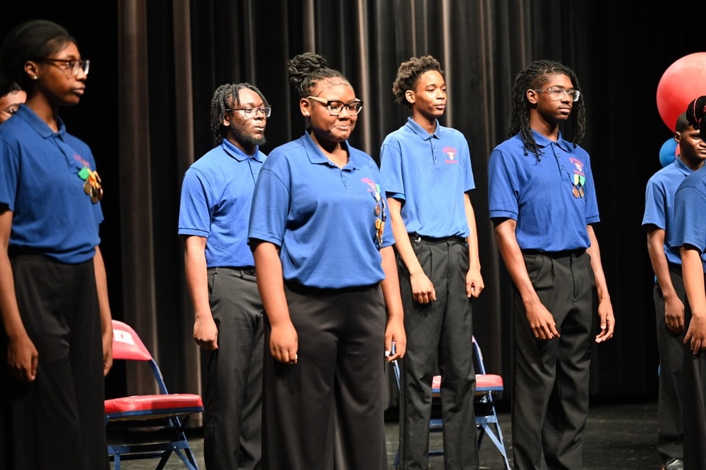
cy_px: 235
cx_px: 353
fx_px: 1823
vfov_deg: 14.7
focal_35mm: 93
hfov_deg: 21.9
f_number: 2.8
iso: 640
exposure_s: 1/125
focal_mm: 93
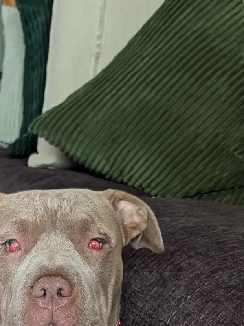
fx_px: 695
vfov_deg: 23.9
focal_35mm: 74
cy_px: 396
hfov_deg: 19.6
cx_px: 37
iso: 671
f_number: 1.68
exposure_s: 1/60
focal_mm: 6.9
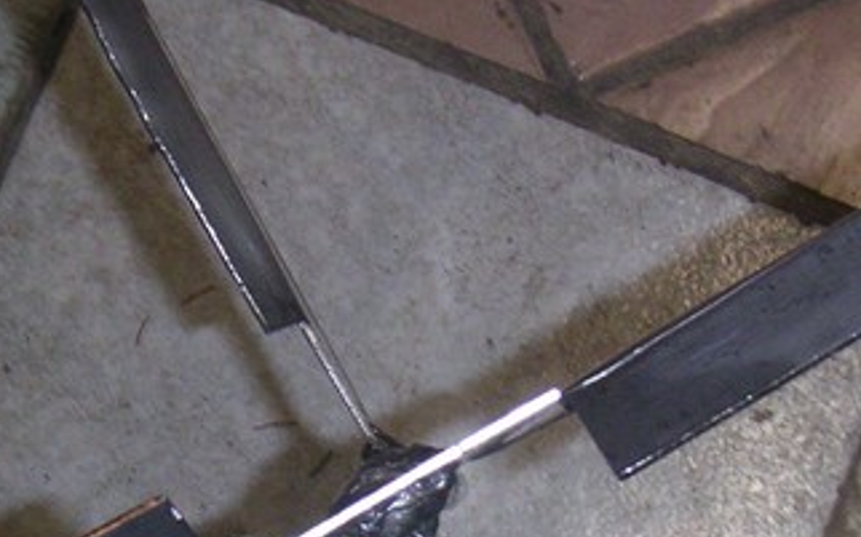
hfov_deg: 20.8
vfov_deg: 13.0
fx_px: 2346
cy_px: 497
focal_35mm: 100
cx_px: 350
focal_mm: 6
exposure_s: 1/45
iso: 160
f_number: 2.8
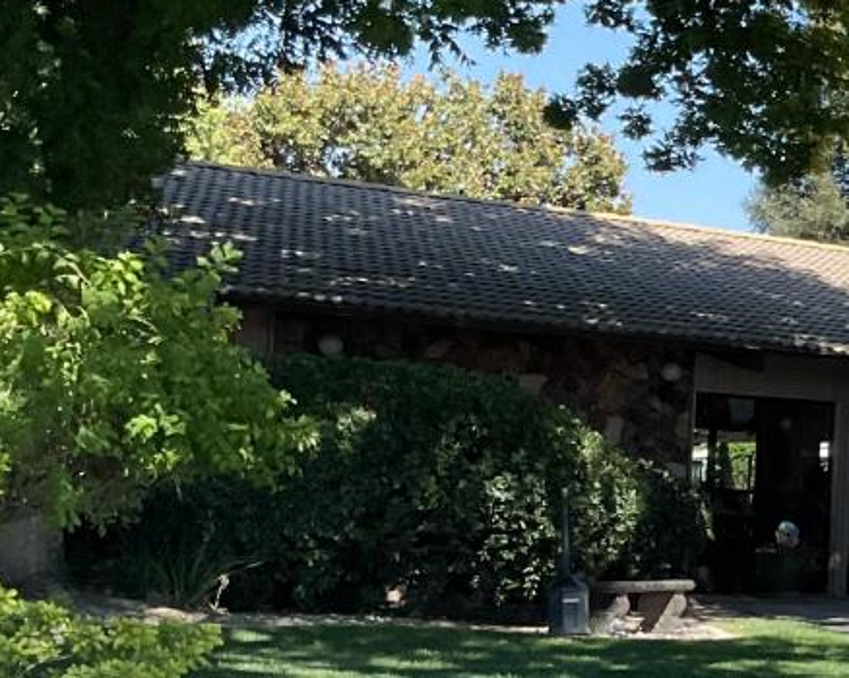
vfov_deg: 15.8
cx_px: 1248
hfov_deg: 17.8
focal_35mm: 97
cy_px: 419
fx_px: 2436
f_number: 1.8
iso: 16
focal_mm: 3
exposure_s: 1/1035
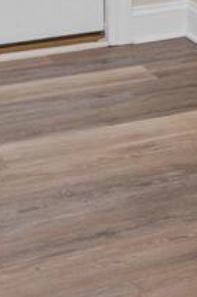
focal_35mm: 124
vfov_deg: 14.6
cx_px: 412
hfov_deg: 10.1
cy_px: -233
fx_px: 1019
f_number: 6.3
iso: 200
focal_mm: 12
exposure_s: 1/2
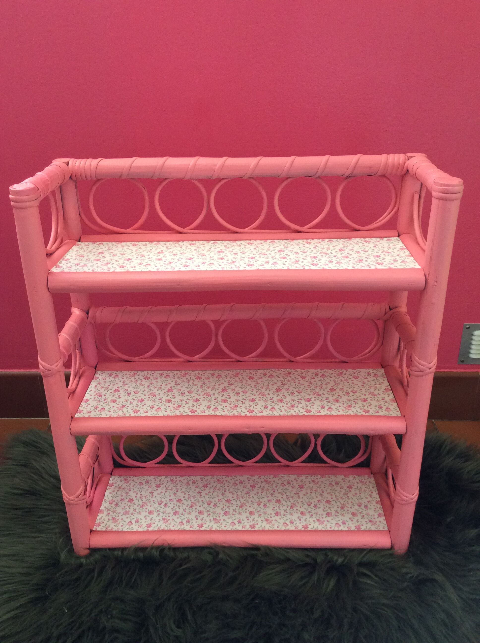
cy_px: 322
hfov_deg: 44.1
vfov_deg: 56.9
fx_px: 593
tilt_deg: -26.9
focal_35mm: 32
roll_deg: +1.3
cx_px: 240
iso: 100
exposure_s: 1/25
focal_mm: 3.3
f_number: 2.4
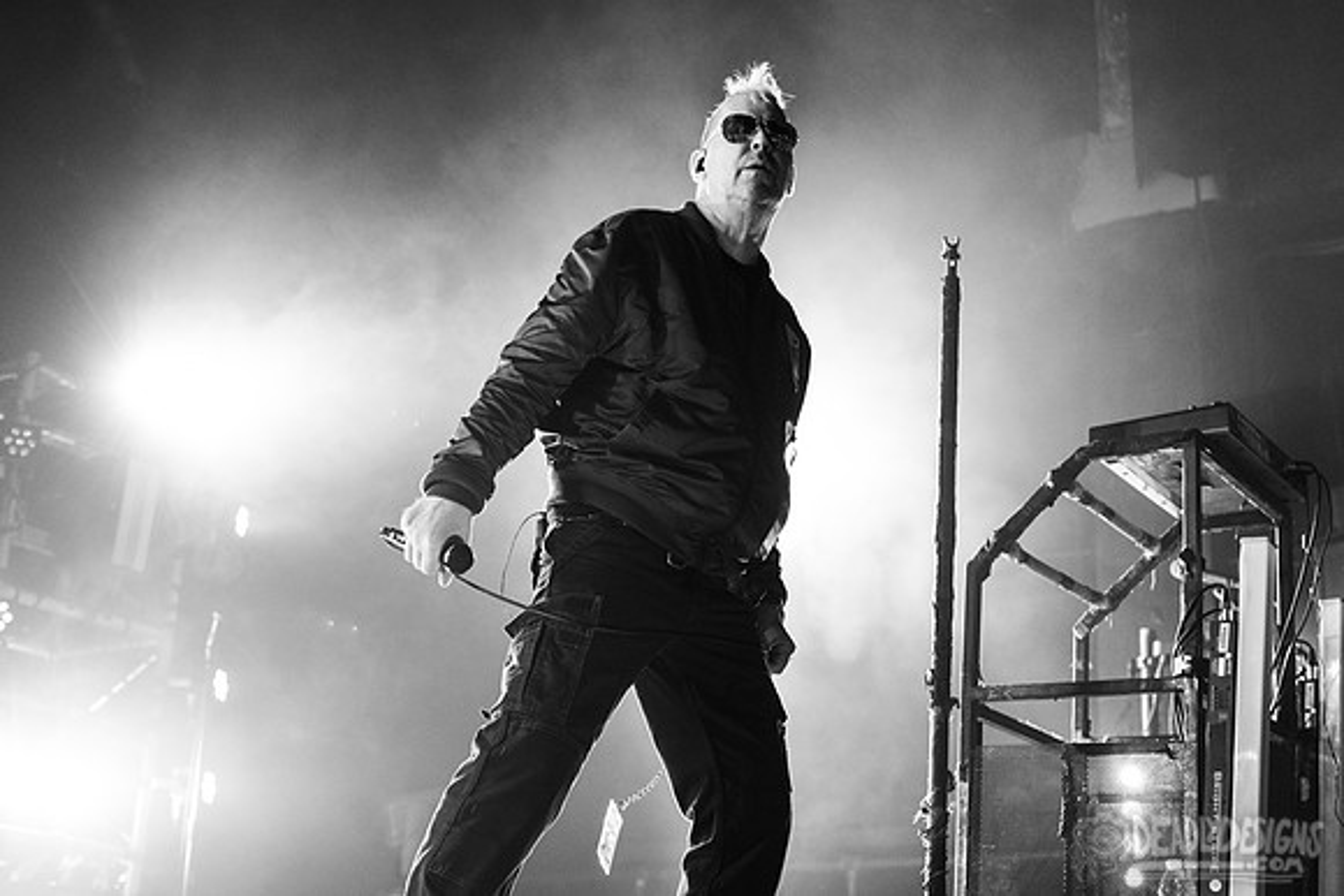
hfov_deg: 39.6
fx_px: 1867
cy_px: 448
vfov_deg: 27.0
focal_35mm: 50
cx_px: 672
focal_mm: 50
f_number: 4
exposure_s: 1/400
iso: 3200
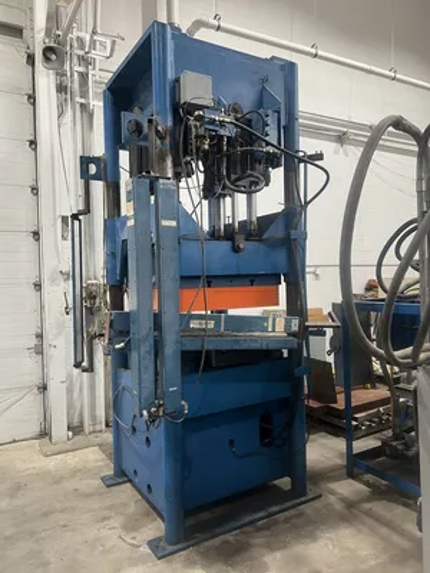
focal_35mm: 26
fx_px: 431
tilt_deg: +1.1
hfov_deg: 53.1
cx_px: 215
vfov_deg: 67.3
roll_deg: +1.4
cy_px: 286
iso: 125
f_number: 1.5
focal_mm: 5.7
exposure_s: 1/100
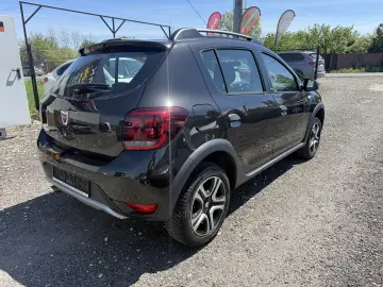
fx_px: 266
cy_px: 144
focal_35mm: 24
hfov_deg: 71.6
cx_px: 192
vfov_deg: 56.8
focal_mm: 6.76
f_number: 1.78
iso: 100
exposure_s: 1/2299
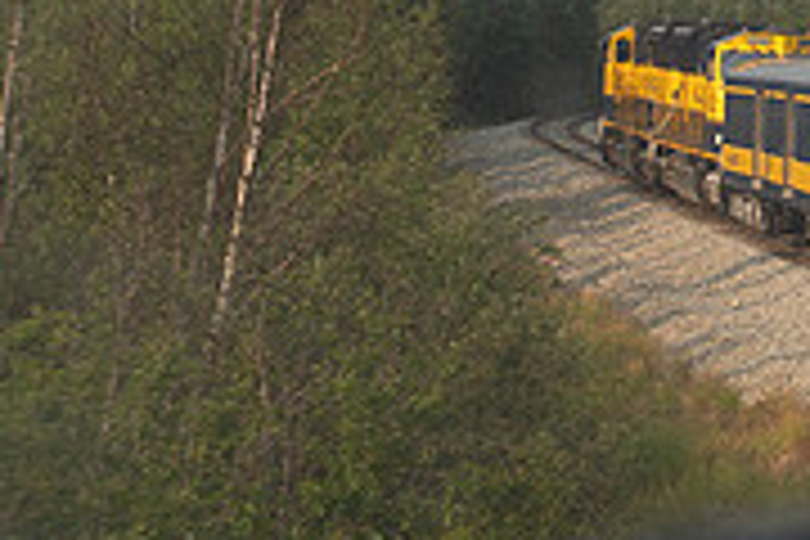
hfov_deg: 7.6
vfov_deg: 5.1
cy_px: -47
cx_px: 972
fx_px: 6007
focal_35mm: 267
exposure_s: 1/100
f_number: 5.6
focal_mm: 83
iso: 250
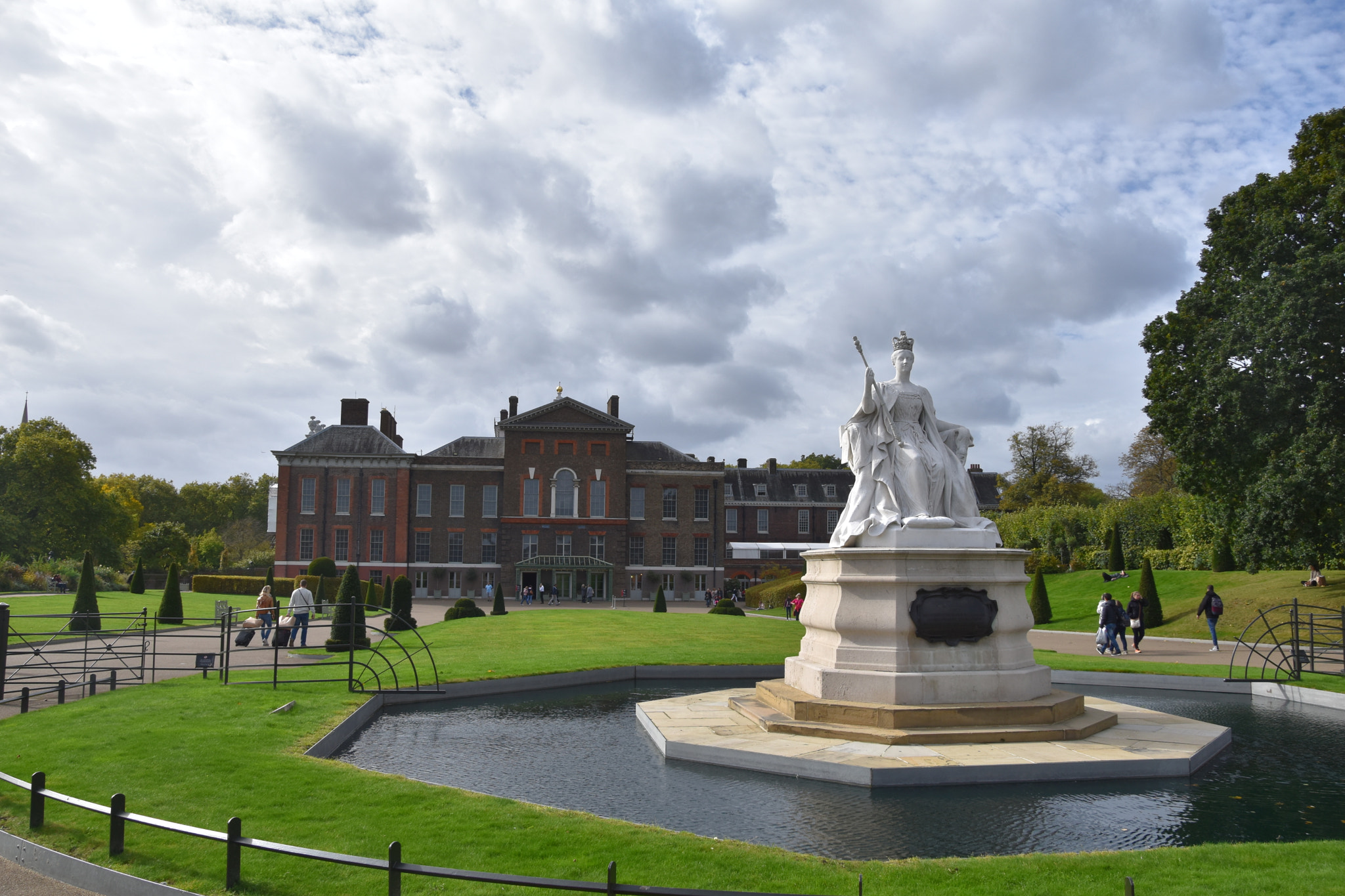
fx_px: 1009
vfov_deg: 47.9
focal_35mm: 27
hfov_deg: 67.4
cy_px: 448
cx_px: 672
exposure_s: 1/500
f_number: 11
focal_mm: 18
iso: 200
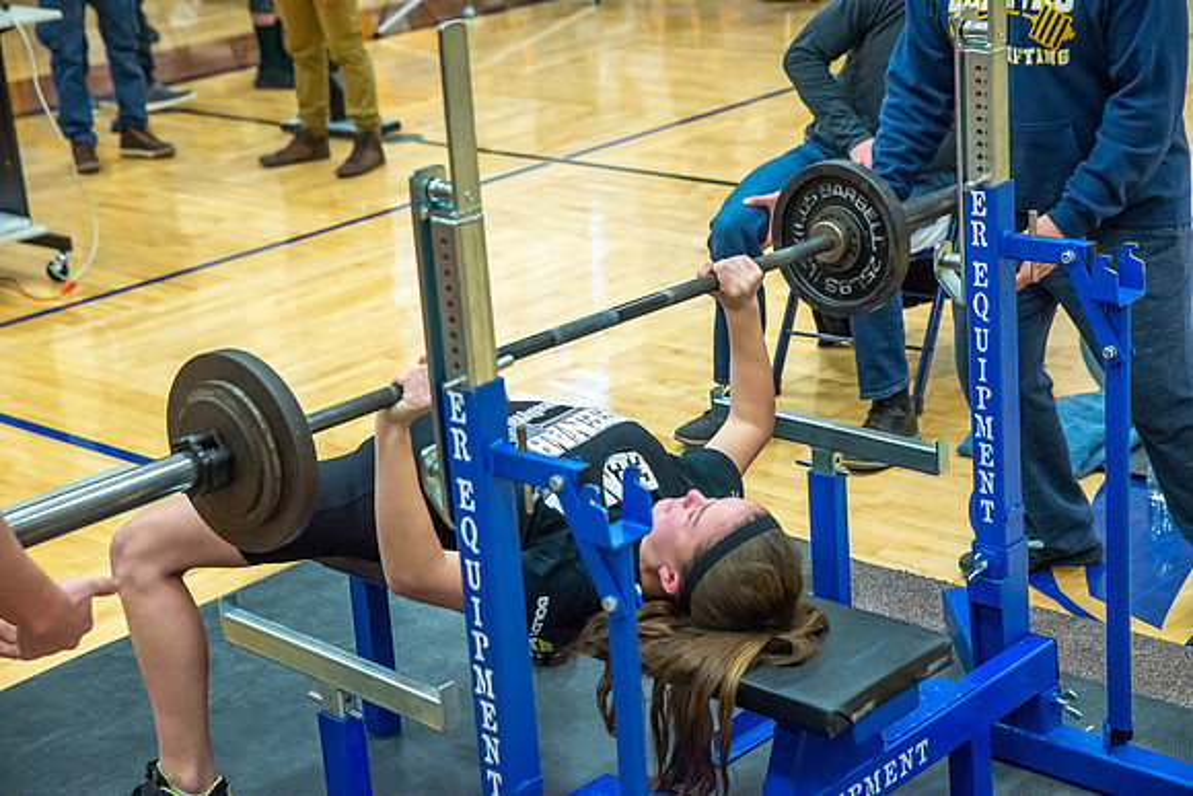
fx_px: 2320
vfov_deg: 19.5
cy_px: 398
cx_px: 596
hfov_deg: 28.8
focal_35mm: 70
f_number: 5
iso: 6400
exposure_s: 1/400
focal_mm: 70
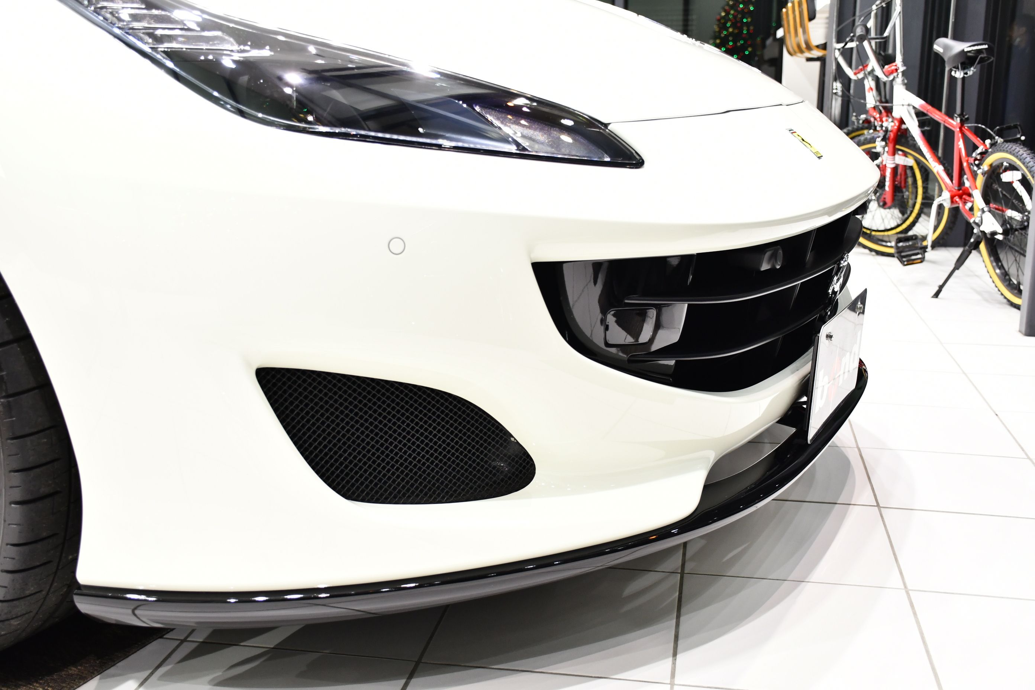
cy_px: 345
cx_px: 518
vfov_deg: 34.2
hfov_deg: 49.6
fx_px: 1121
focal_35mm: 39
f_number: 4.5
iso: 1000
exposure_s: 1/40
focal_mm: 26
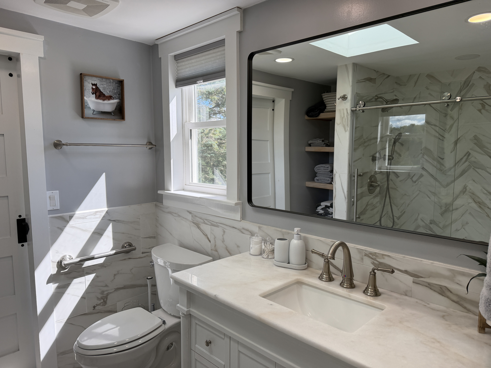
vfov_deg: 56.8
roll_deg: +0.4
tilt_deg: -6.2
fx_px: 340
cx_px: 246
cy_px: 184
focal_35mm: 24
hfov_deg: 71.6
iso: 100
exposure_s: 1/813
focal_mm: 6.76
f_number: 1.78
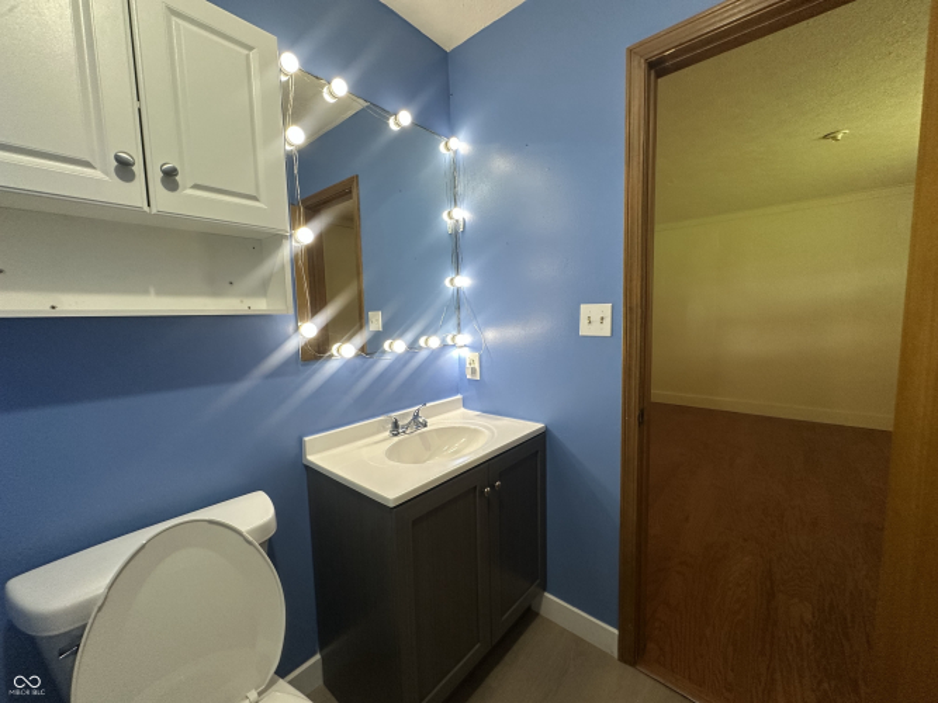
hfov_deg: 102.1
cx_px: 469
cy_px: 352
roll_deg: +1.7
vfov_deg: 85.7
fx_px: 379
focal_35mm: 14
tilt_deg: -4.1
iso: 200
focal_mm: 2.22
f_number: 2.2
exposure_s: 1/60
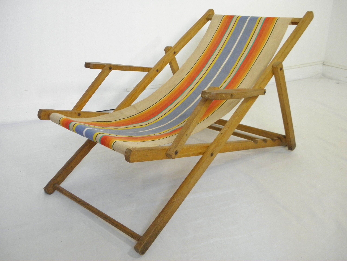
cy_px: 130
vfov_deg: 39.7
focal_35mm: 36
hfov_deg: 51.4
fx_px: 361
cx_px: 174
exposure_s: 1/40
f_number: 3.7
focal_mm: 6.4
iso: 160
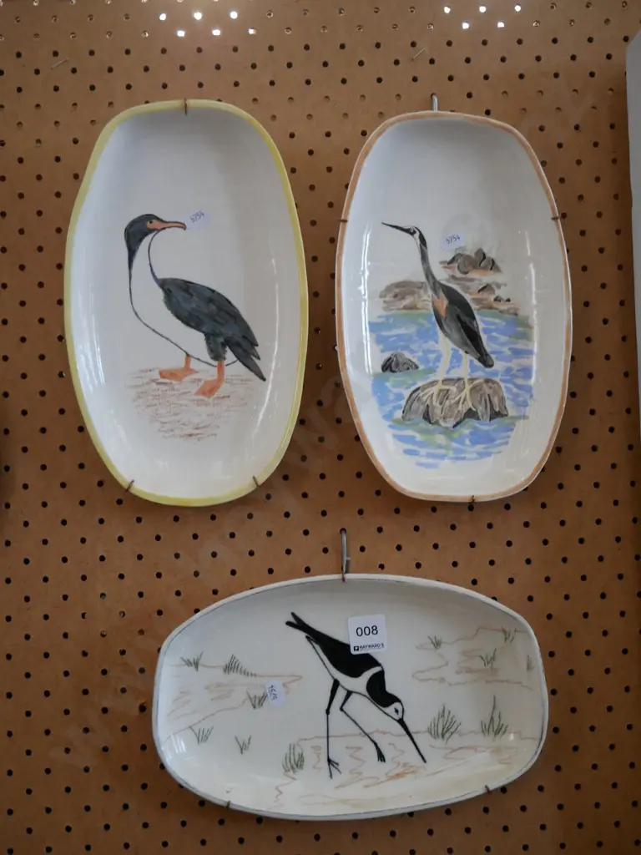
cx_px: 320
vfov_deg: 35.5
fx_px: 1333
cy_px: 428
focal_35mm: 54
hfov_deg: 27.0
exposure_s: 1/60
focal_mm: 27
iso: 640
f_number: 4.6
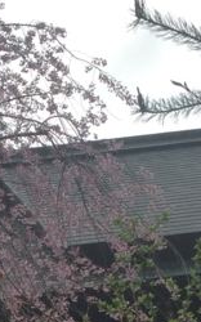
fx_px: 1106
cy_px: 411
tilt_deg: +7.8
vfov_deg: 15.8
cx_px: -57
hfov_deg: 10.2
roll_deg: +9.1
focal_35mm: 126
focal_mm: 4.15
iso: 32
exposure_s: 1/2639
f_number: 2.2
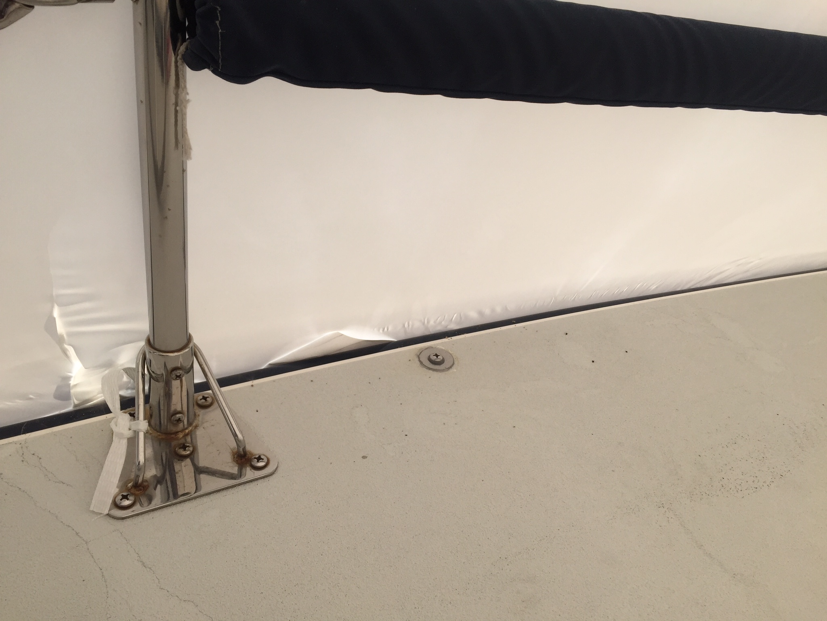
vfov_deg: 48.2
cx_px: 414
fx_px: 693
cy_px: 310
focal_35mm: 29
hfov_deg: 61.7
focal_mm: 4.15
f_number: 2.2
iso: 32
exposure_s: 1/1464
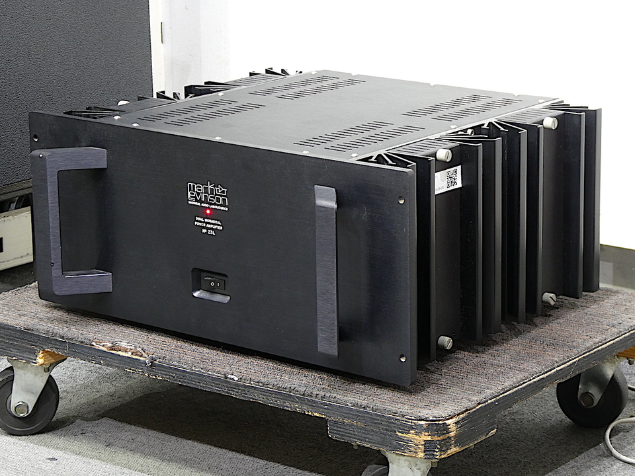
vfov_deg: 14.0
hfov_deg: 18.5
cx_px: 318
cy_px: 238
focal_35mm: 106
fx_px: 1944
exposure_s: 1/1.6
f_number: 5.1
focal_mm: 19
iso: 200
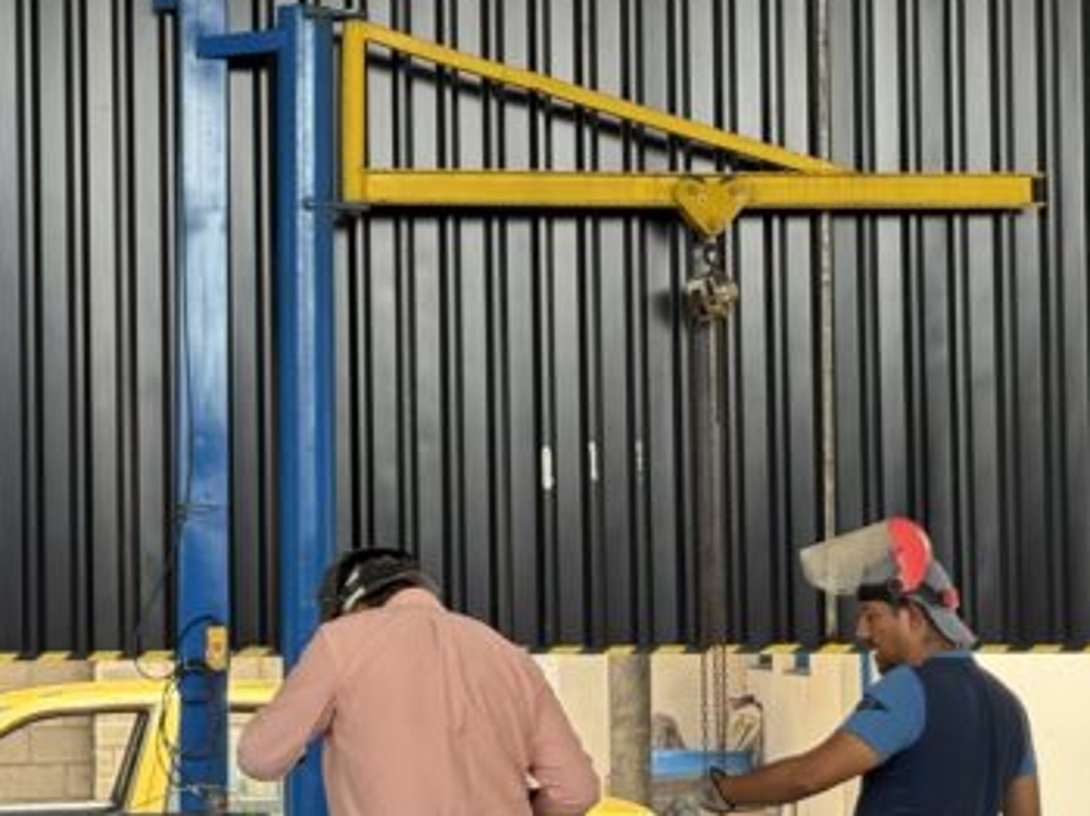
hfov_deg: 16.5
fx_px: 3745
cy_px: 339
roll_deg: +0.5
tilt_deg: +6.2
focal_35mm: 119
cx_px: 436
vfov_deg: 12.4
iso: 64
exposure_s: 1/239
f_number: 1.6
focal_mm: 5.96
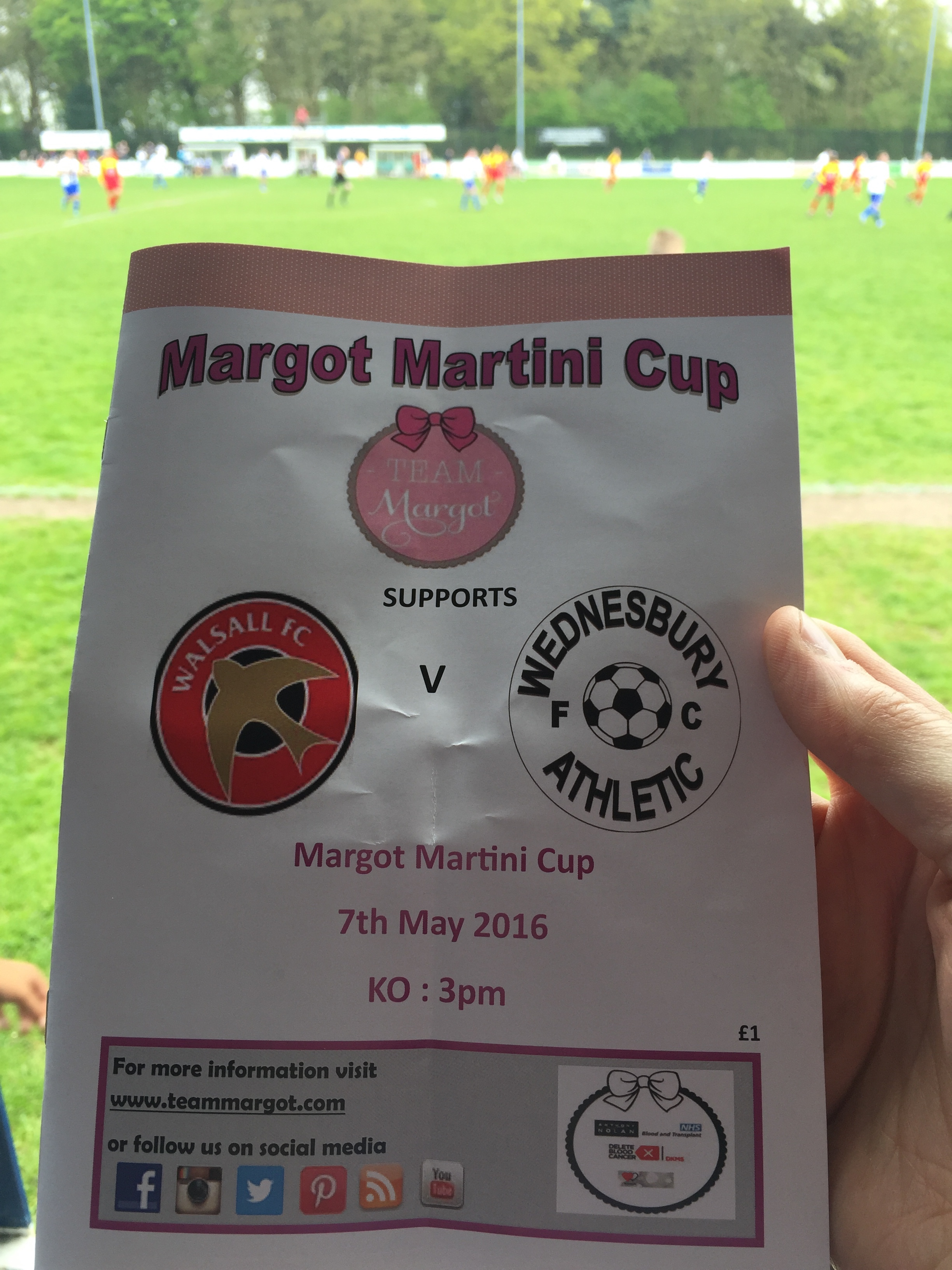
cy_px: 635
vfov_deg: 61.7
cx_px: 476
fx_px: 1063
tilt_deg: -23.7
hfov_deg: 48.2
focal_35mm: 29
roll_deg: +0.1
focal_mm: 4.15
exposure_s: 1/128
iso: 32
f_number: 2.2
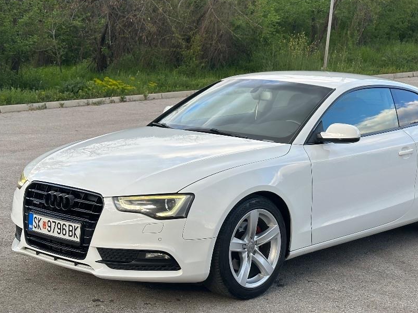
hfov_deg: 26.9
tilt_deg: -2.4
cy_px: 127
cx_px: 266
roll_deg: -7.5
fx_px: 869
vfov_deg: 20.4
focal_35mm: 72
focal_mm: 6.86
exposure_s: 1/349
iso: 64
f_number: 1.78
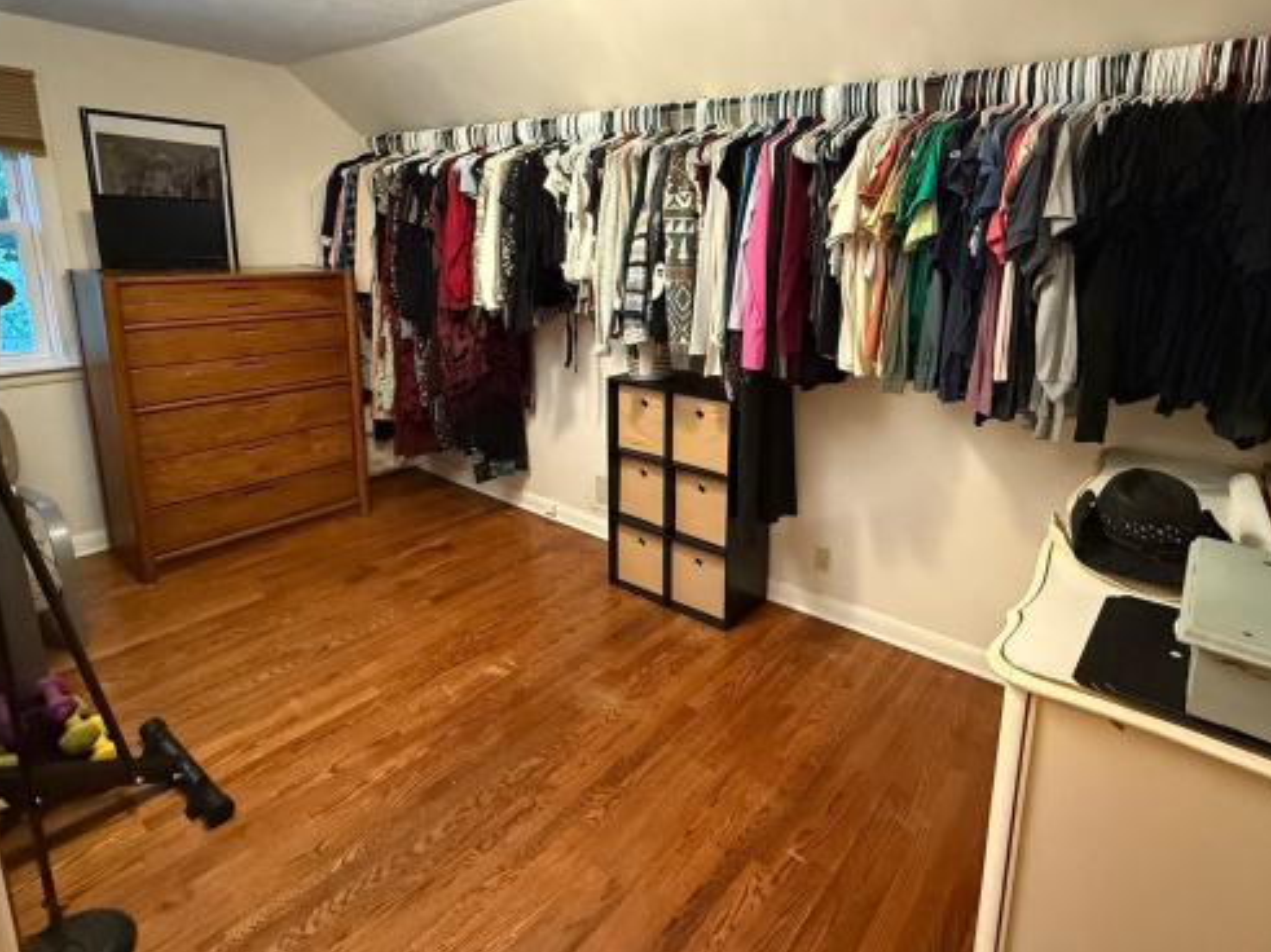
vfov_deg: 67.9
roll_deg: -1.0
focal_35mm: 19
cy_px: 378
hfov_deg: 84.4
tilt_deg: -10.6
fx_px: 697
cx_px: 698
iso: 1250
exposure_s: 1/60
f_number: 2.2
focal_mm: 2.22
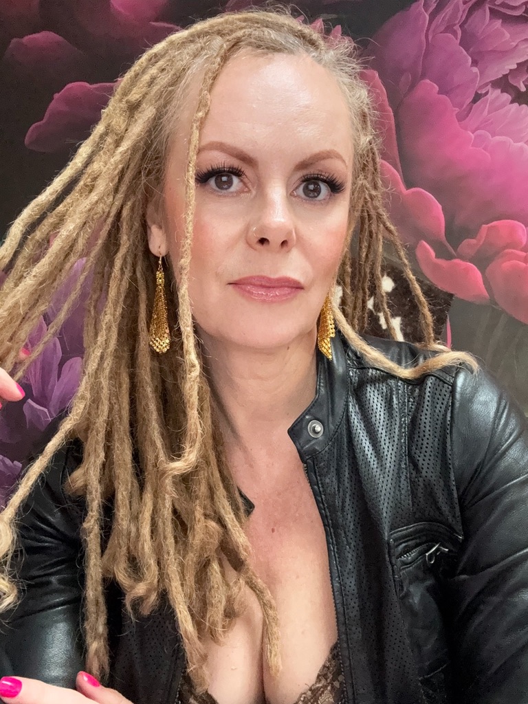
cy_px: 352
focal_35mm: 30
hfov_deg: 46.8
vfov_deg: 60.0
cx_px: 264
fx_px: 610
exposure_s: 1/50
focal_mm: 2.69
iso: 250
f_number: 1.9
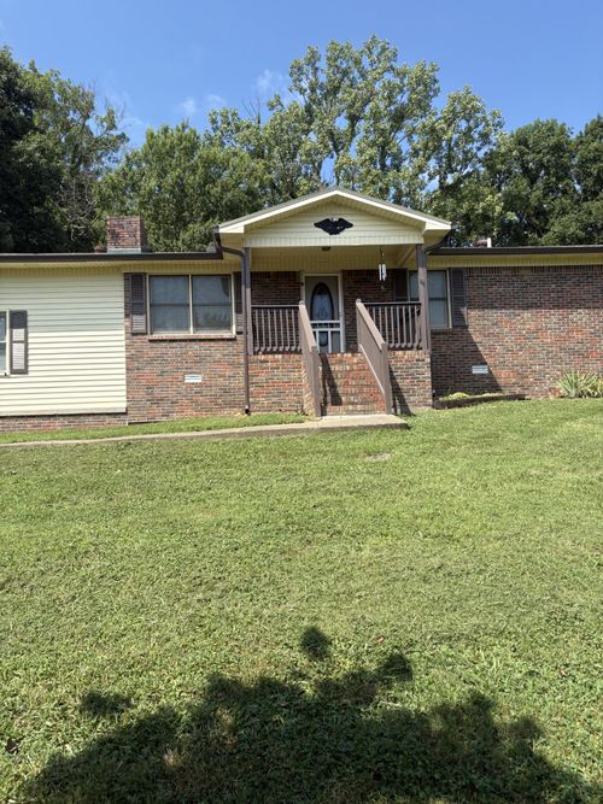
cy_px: 402
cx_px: 302
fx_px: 604
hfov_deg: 53.0
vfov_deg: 67.3
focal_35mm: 26
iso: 50
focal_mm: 5.96
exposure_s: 1/1953
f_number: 1.6
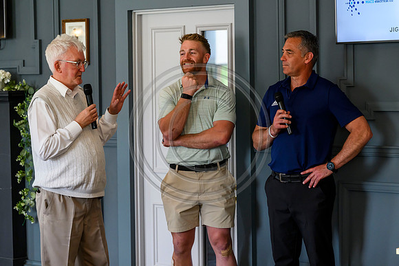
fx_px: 1219
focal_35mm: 110
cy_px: 133
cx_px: 200
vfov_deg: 12.5
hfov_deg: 18.6
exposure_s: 1/500
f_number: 4
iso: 4000
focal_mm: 110
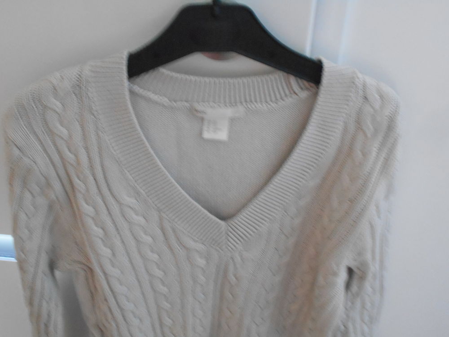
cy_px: 168
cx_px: 224
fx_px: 571
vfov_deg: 32.9
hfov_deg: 42.9
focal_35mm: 44
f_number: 4.2
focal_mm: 7.7
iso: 800
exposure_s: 1/8
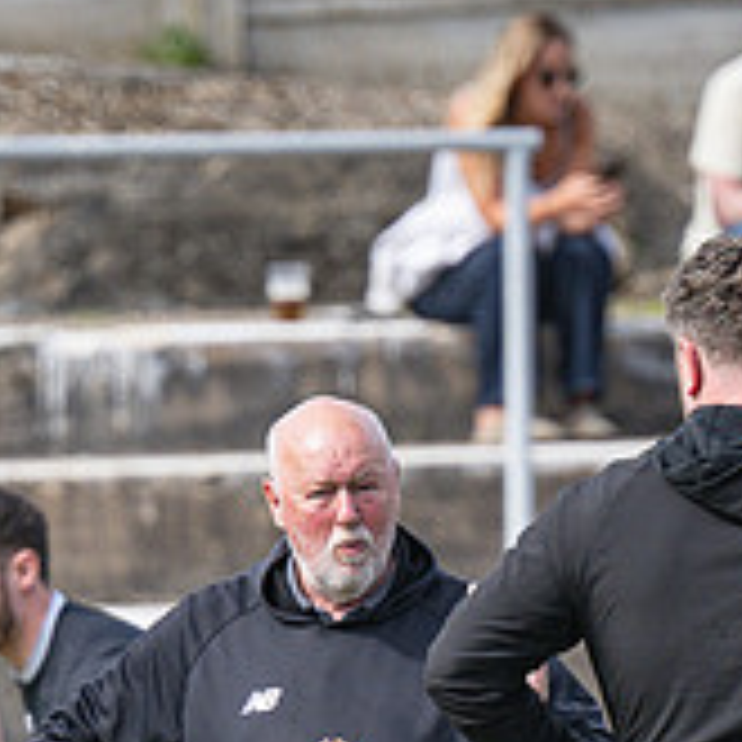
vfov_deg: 1.8
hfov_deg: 1.8
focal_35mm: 951
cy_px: 954
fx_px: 23063
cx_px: 233
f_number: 2.8
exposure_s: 1/2500
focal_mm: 175
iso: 200
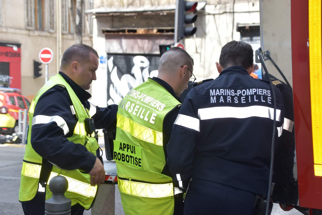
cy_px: 108
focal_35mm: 66
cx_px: 161
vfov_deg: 20.6
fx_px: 590
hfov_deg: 30.5
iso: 180
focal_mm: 44
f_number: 5
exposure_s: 1/200
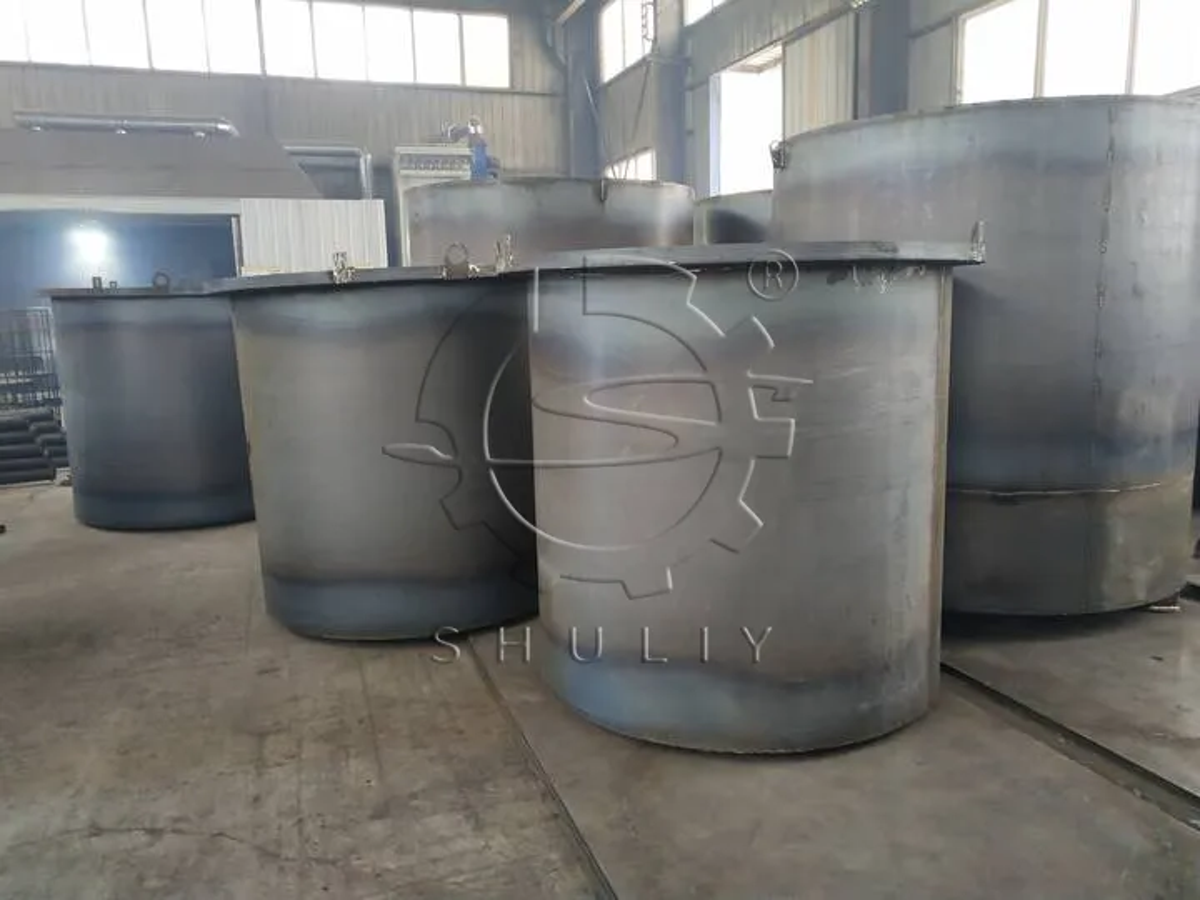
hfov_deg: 60.0
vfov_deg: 46.8
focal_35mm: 30
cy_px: 450
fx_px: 1040
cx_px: 600
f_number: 1.8
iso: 199
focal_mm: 3.95
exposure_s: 1/50
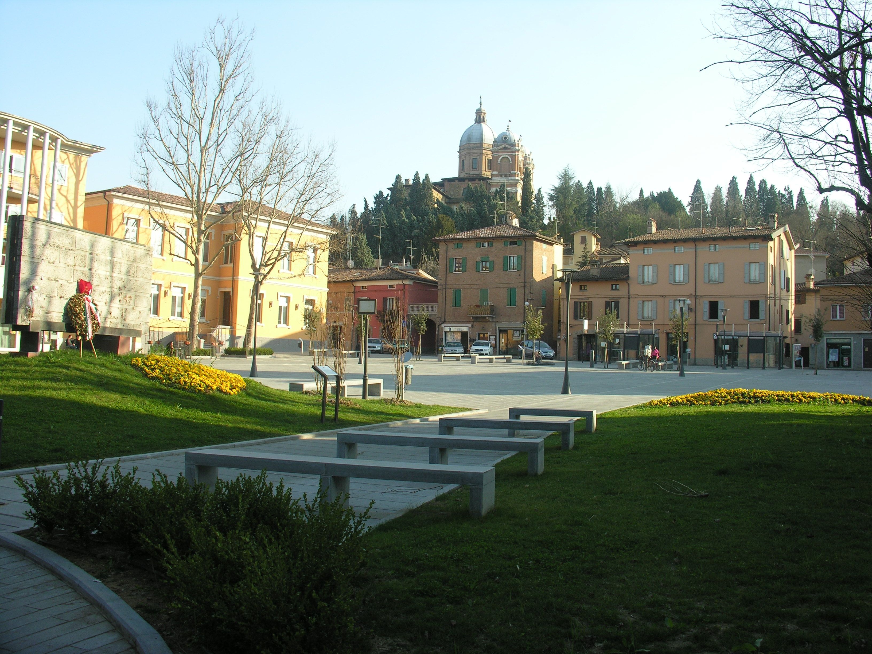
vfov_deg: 40.7
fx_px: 882
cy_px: 327
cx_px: 436
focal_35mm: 35
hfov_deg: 52.6
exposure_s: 1/107
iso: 50
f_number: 5
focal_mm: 8.9
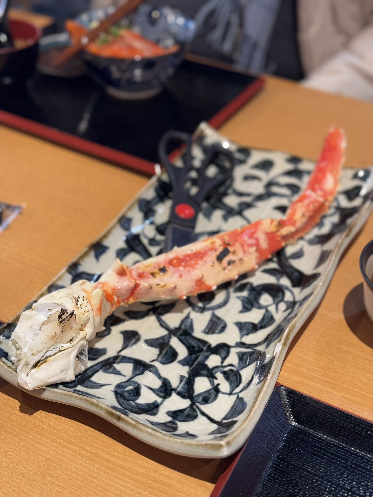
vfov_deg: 39.7
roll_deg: +0.3
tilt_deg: -39.8
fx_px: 690
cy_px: 248
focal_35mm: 48
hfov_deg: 30.3
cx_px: 186
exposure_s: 1/50
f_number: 1.78
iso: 250
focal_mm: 6.76
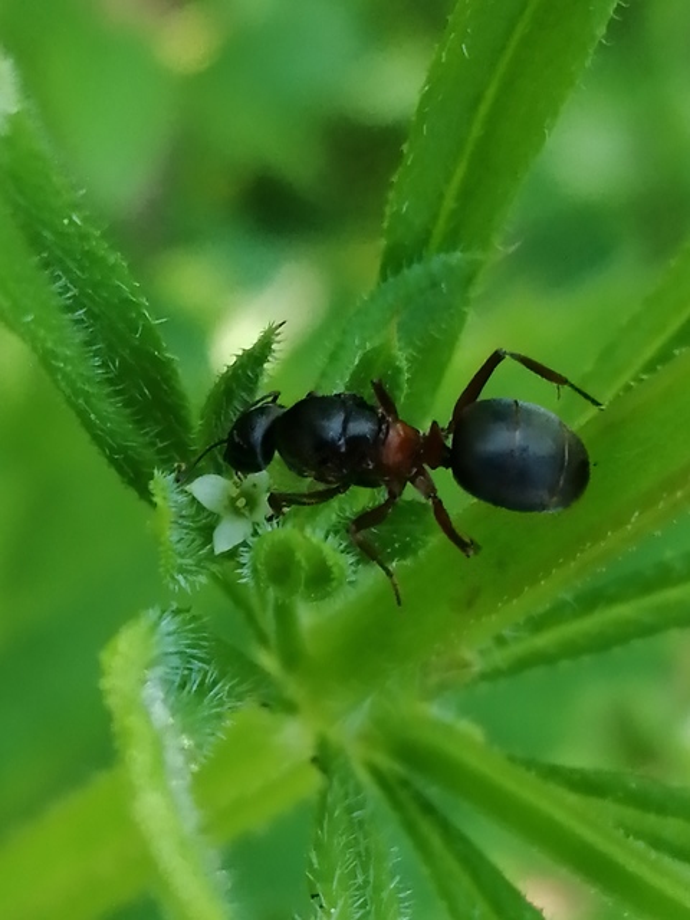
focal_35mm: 104
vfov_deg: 18.9
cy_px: 460
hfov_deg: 14.2
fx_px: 2764
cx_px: 345
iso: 100
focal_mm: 3.46
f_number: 1.8
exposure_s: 1/180
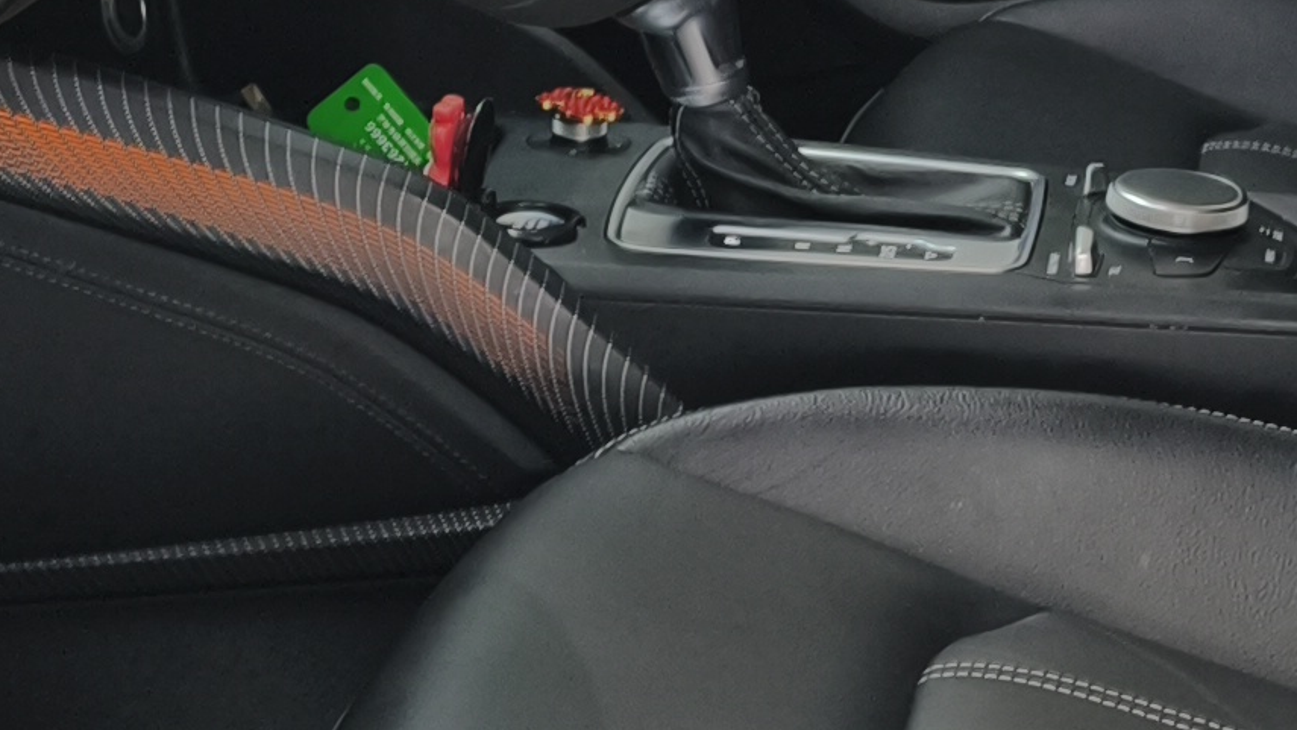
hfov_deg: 17.8
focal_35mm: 120
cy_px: 62
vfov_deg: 10.1
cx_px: 915
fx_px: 4127
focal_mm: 5.56
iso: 125
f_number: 1.88
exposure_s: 1/50
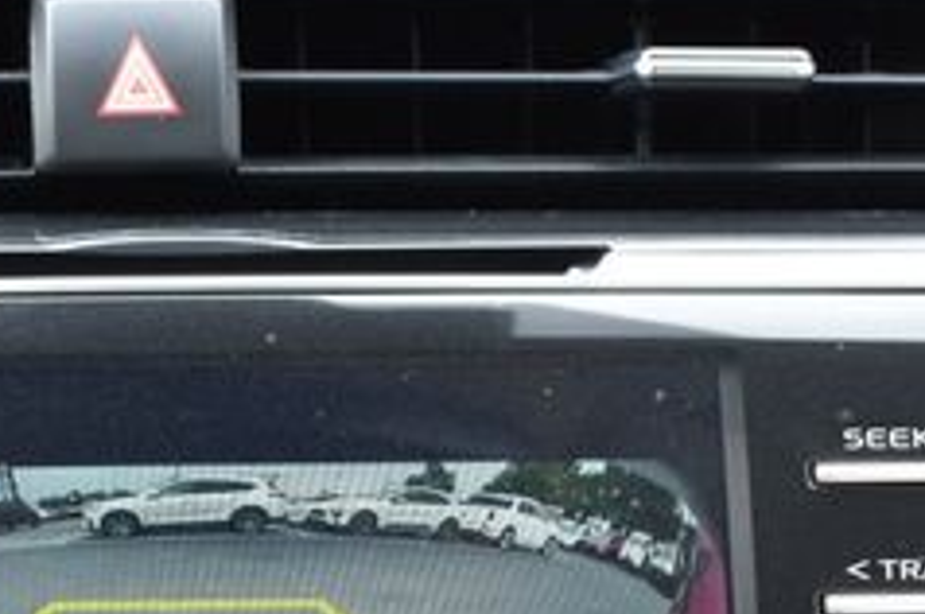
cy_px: 715
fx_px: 2694
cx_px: 190
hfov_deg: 19.3
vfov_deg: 12.7
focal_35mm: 105
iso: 400
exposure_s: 1/60
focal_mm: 26
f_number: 8
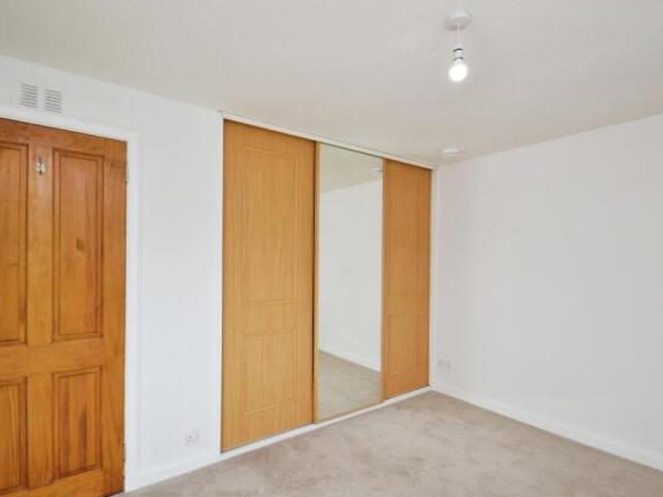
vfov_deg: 74.7
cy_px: 251
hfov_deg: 91.0
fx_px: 326
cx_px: 320
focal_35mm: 17
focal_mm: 10
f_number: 9
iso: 320
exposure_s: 1/50
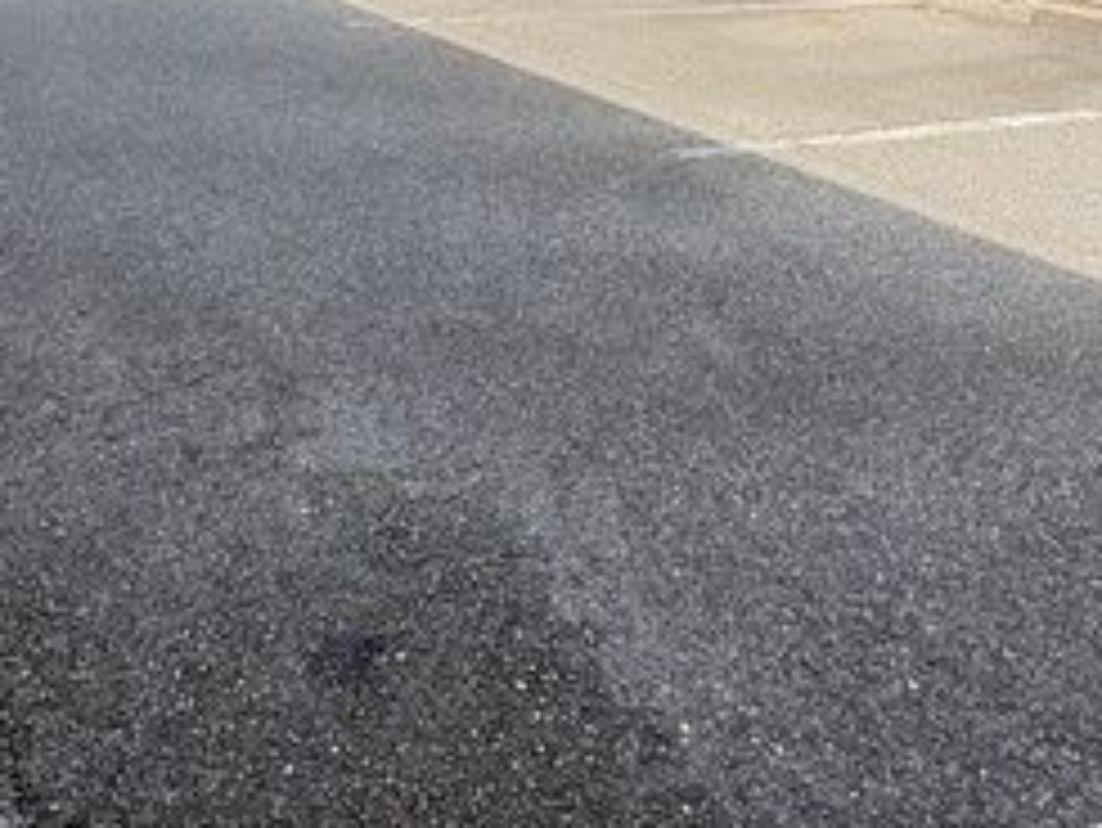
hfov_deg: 56.4
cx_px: 445
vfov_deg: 39.5
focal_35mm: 32
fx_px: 1019
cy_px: 18
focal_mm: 2.22
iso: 40
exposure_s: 1/337
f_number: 2.2
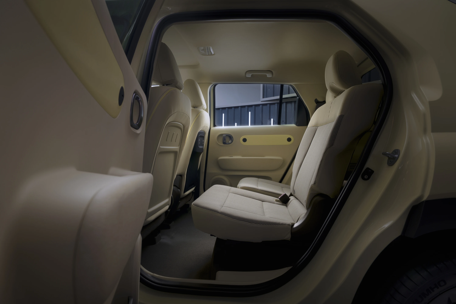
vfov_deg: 61.9
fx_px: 253
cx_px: 228
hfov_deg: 84.0
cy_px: 152
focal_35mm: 20
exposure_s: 8
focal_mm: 20
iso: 50
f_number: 10
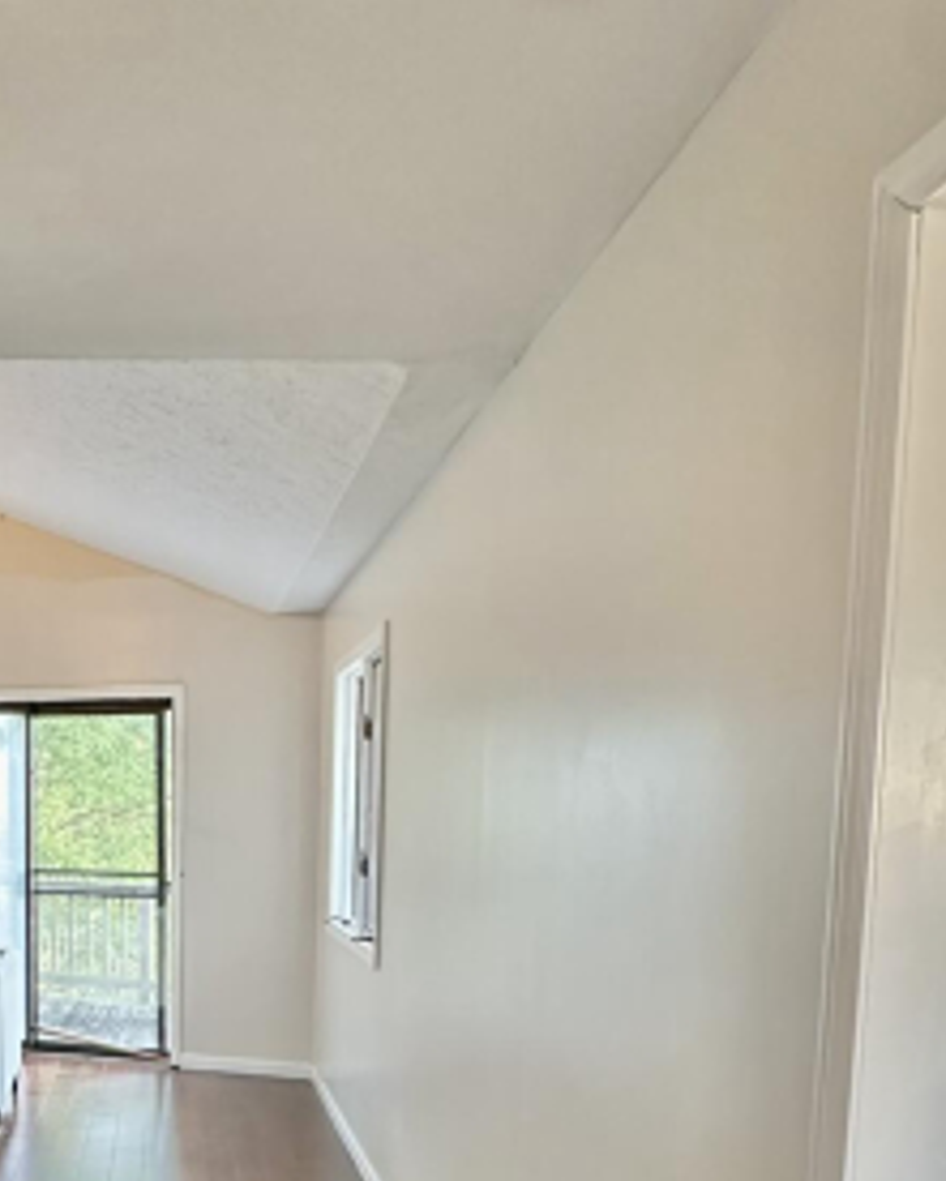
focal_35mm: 33
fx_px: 1154
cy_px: 939
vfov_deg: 51.0
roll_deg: -1.1
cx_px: 171
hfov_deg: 42.3
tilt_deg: -6.4
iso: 800
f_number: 2.2
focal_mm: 2.22
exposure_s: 1/60
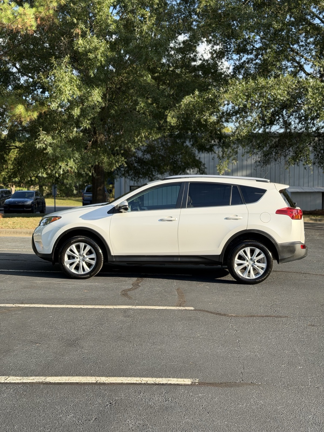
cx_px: 162
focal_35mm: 48
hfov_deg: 30.3
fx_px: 599
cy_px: 216
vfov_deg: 39.7
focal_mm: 6.76
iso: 64
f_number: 1.78
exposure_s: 1/1353
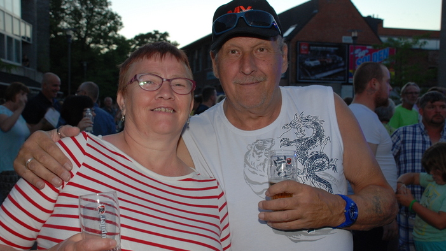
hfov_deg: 48.4
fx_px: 497
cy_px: 122
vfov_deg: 28.3
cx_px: 228
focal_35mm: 42
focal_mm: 26
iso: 320
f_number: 5.6
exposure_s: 1/60
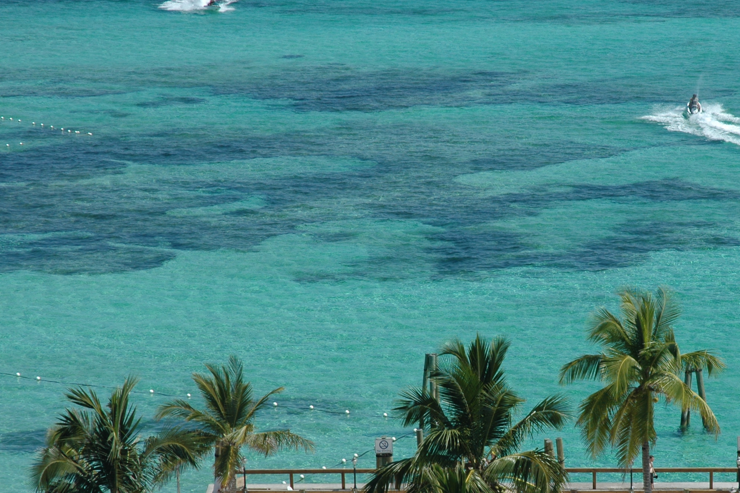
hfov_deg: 12.8
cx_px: 562
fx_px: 3286
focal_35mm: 160
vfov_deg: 8.6
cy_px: 352
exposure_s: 1/400
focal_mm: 70
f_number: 10
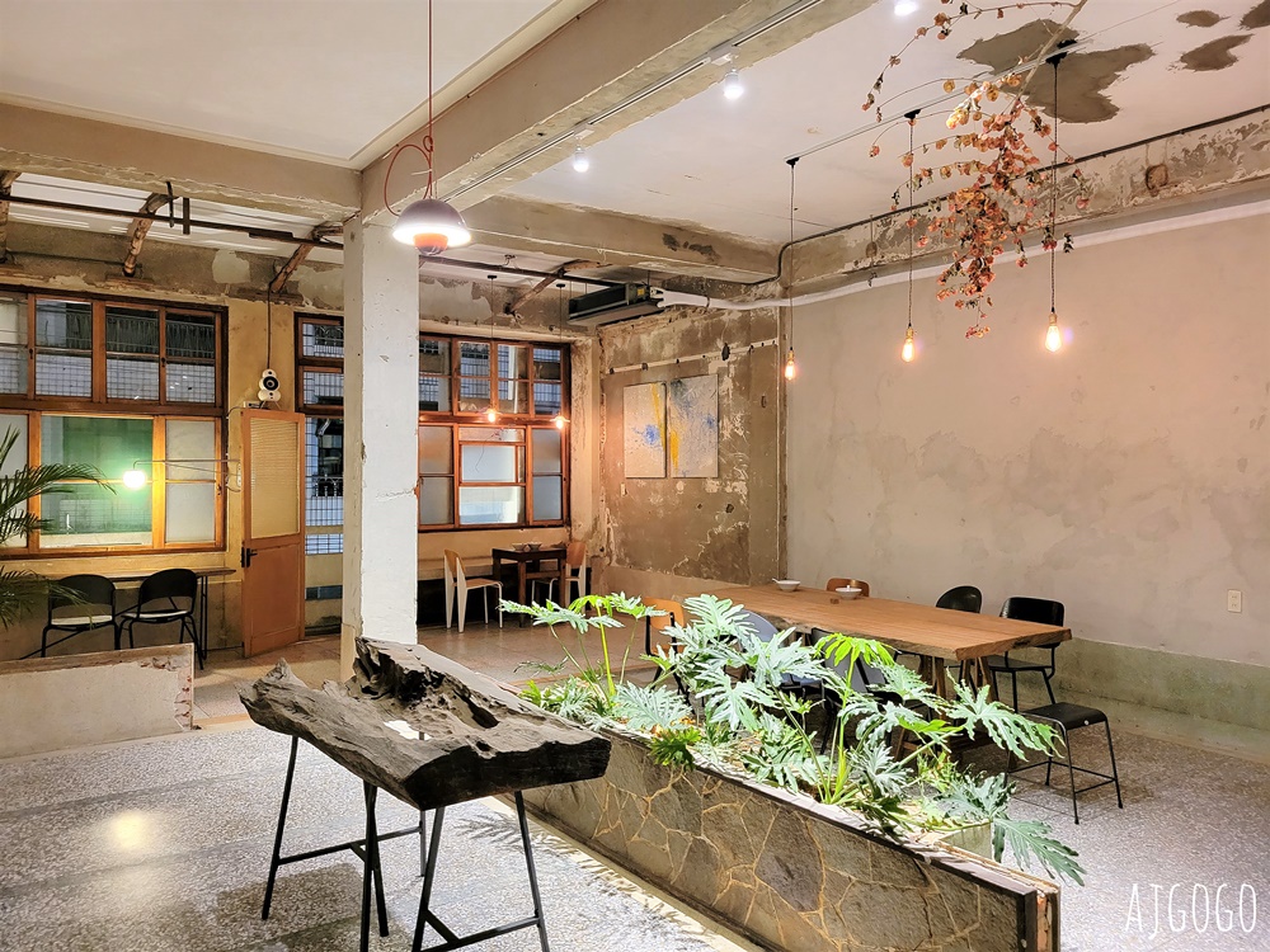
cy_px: 476
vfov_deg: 53.1
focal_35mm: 26
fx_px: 954
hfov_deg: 67.3
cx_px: 635
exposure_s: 1/40
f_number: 1.8
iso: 640
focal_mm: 5.4
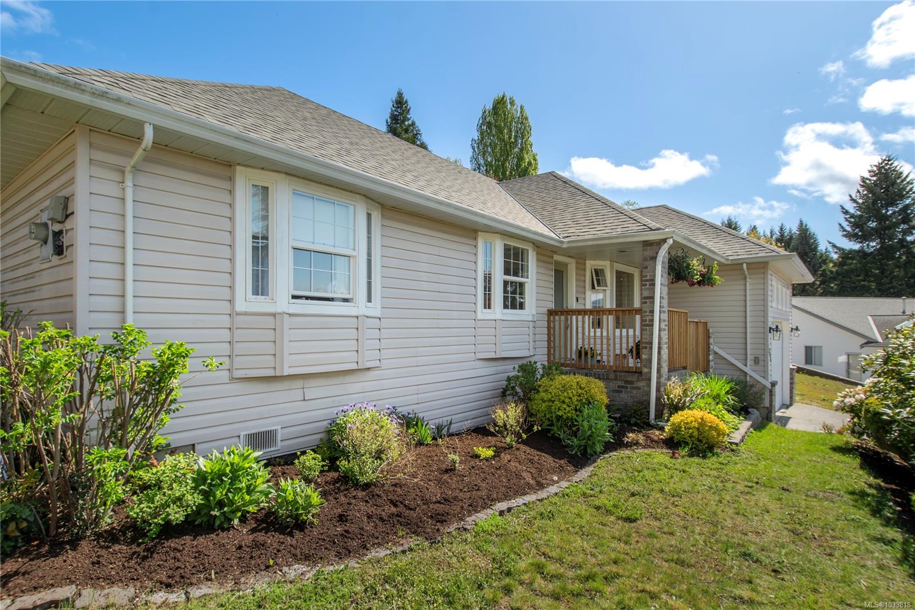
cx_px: 458
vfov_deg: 67.4
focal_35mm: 18
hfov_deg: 90.0
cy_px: 305
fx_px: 457
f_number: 8
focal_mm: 12
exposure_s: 1/640
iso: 200
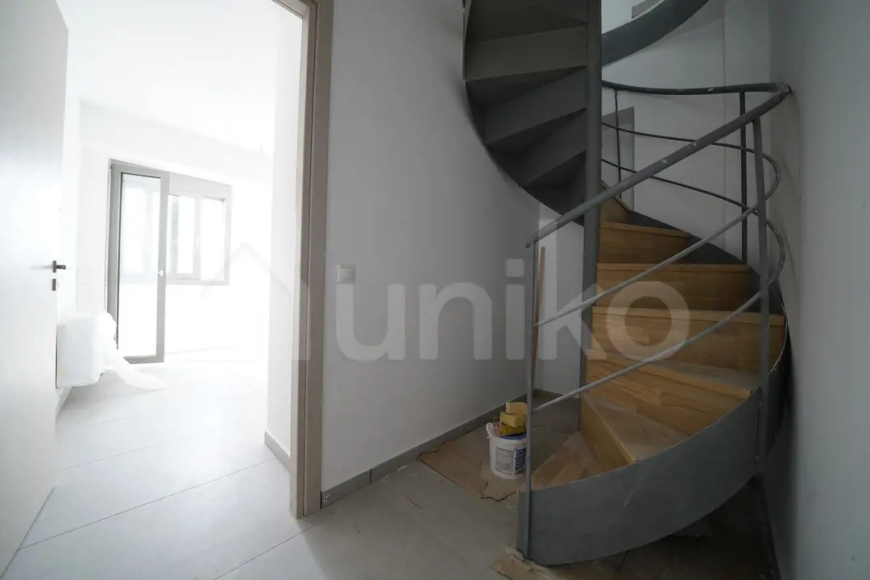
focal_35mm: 12
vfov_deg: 90.0
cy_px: 290
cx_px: 435
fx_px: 290
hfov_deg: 112.6
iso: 640
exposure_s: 1/30
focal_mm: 12
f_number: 4
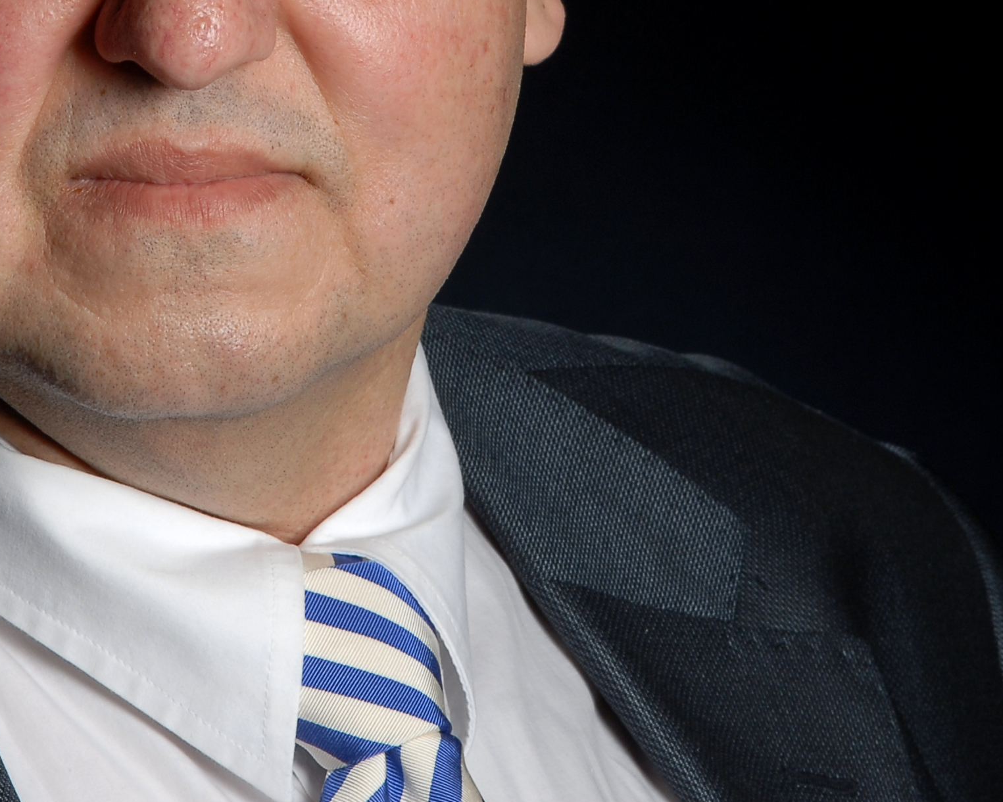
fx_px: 14344
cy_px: -42
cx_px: 222
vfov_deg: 3.2
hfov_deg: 4.0
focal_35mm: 483
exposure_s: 1/125
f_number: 11
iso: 125
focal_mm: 135
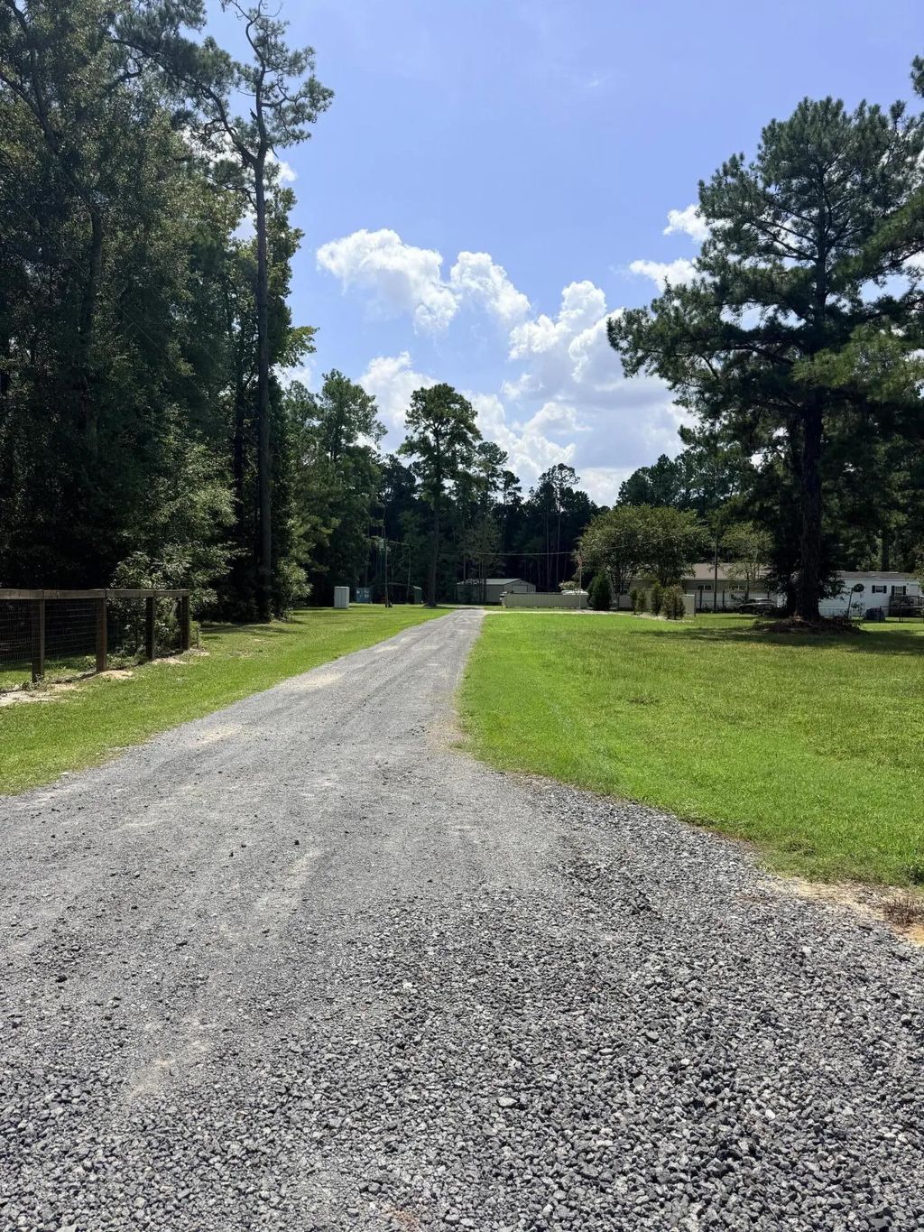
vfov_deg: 71.6
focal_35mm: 24
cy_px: 616
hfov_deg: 56.8
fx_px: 854
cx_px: 462
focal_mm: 6.76
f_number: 1.78
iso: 80
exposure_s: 1/6711
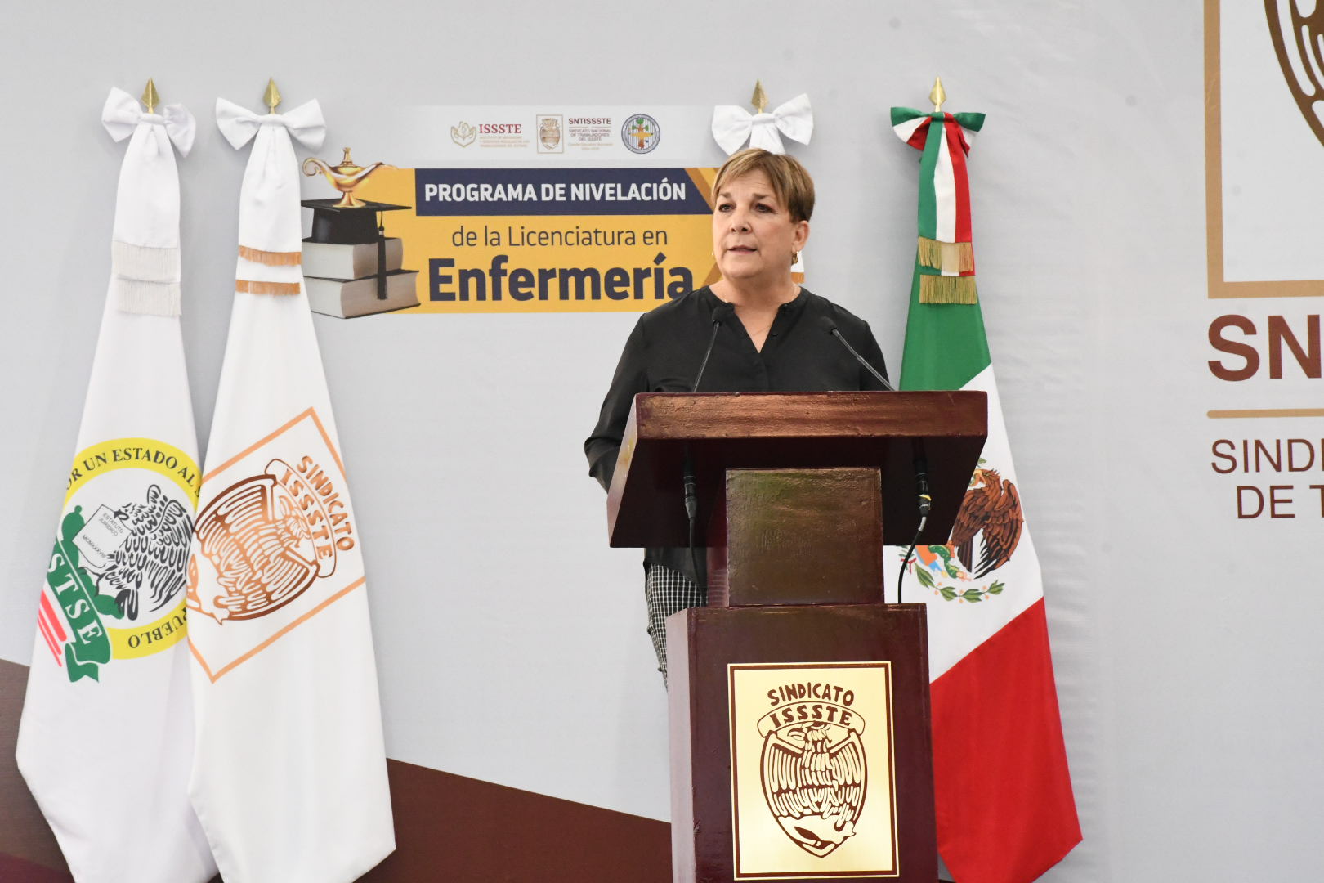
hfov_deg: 16.1
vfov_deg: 10.8
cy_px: 442
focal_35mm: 127
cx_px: 662
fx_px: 4670
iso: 5000
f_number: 14
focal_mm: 85
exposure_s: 1/125
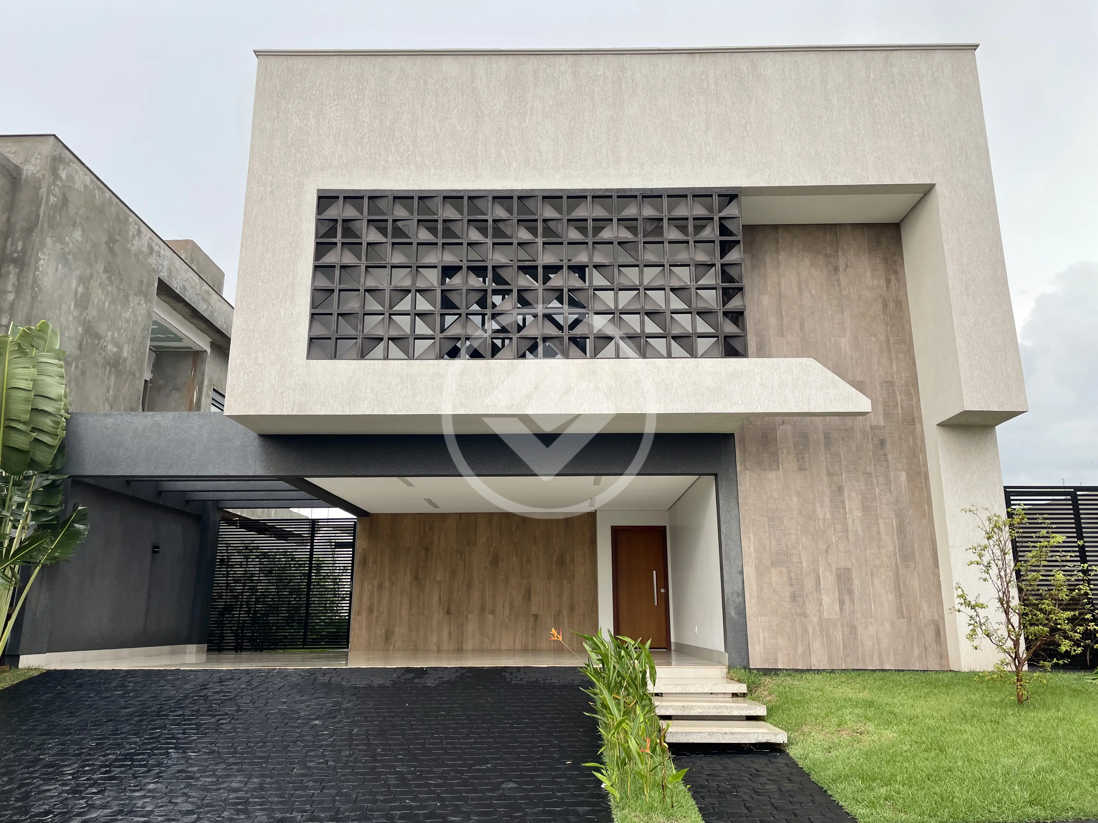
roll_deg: -0.3
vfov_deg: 53.1
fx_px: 825
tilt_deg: +15.0
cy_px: 412
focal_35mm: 26
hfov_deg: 67.3
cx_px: 549
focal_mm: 4.2
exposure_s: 1/195
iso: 32
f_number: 1.6
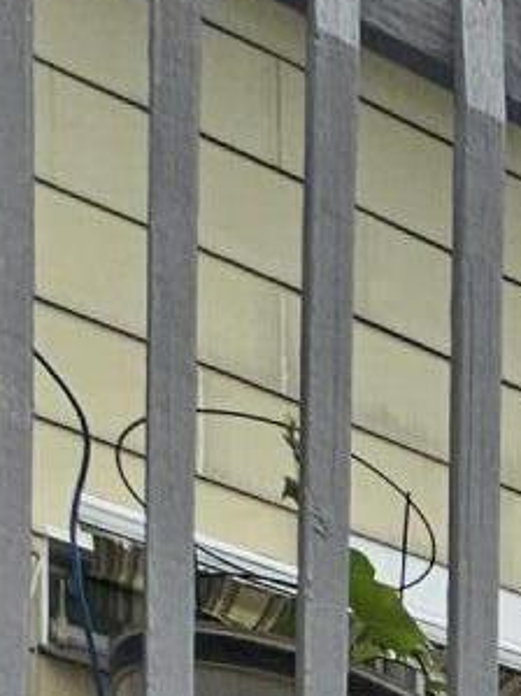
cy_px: 1920
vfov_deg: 12.7
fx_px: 1747
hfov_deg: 11.5
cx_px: 1482
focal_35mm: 87
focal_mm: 2.2
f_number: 2.2
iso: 50
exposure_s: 1/2180
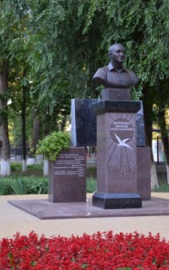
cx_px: 100
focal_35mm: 74
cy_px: 135
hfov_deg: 17.6
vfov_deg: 27.8
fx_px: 545
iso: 400
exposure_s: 1/60
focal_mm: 32
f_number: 4.2
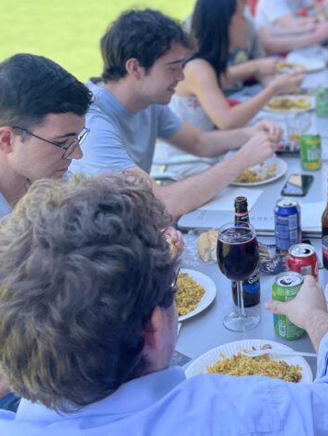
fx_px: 707
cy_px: 101
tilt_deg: -16.7
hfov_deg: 25.2
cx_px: 303
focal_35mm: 56
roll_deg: +0.7
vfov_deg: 33.5
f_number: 1.6
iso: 50
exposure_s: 1/855
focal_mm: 5.1
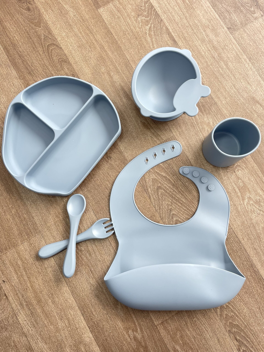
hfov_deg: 53.1
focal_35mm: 26
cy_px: 176
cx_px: 132
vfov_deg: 67.3
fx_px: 264
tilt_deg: -81.2
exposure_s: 1/100
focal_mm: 4.2
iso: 50
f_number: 1.6
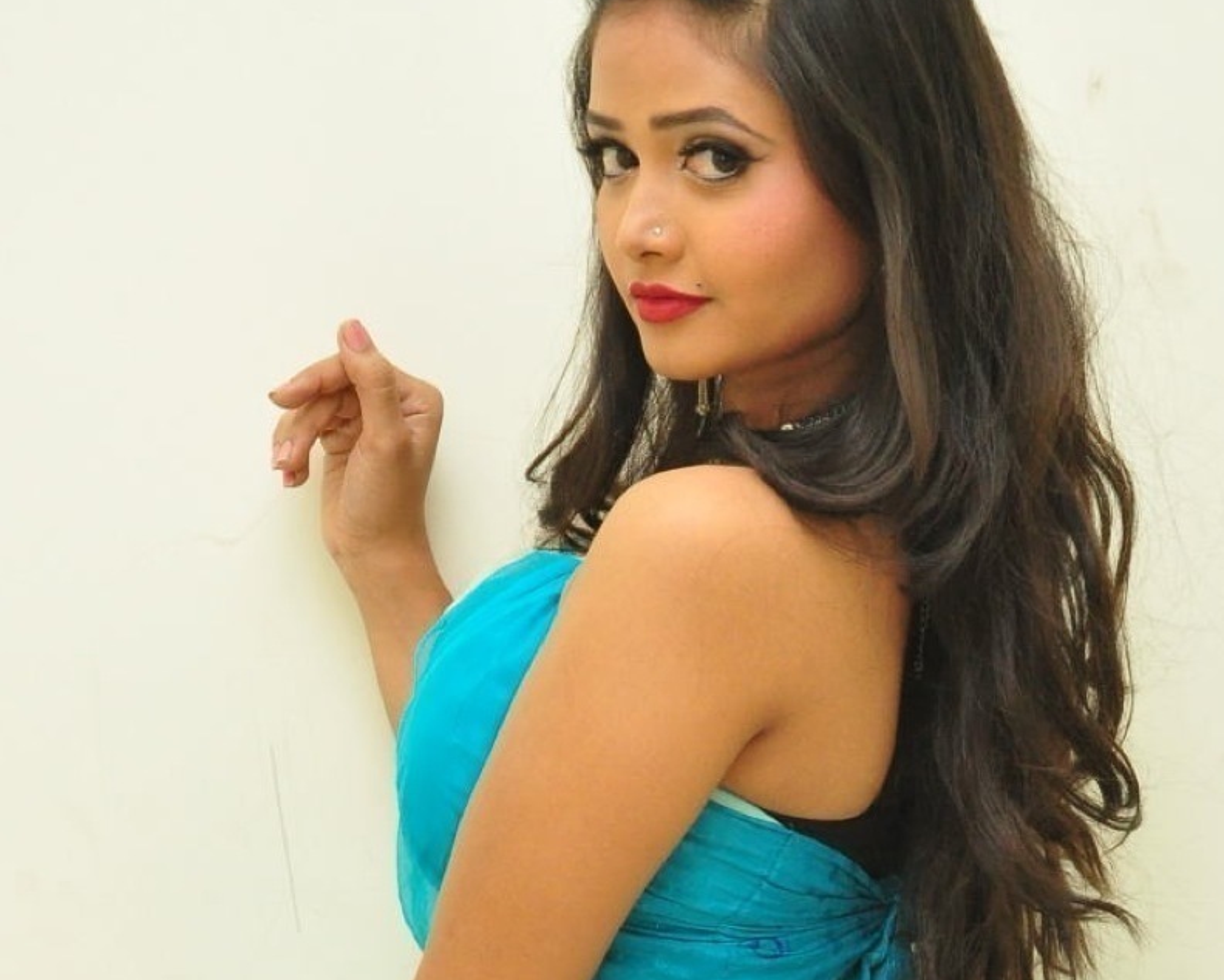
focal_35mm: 154
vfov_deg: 9.9
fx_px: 5580
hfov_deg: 12.5
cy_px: 1128
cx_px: 804
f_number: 8
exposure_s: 1/125
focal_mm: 48
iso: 1600
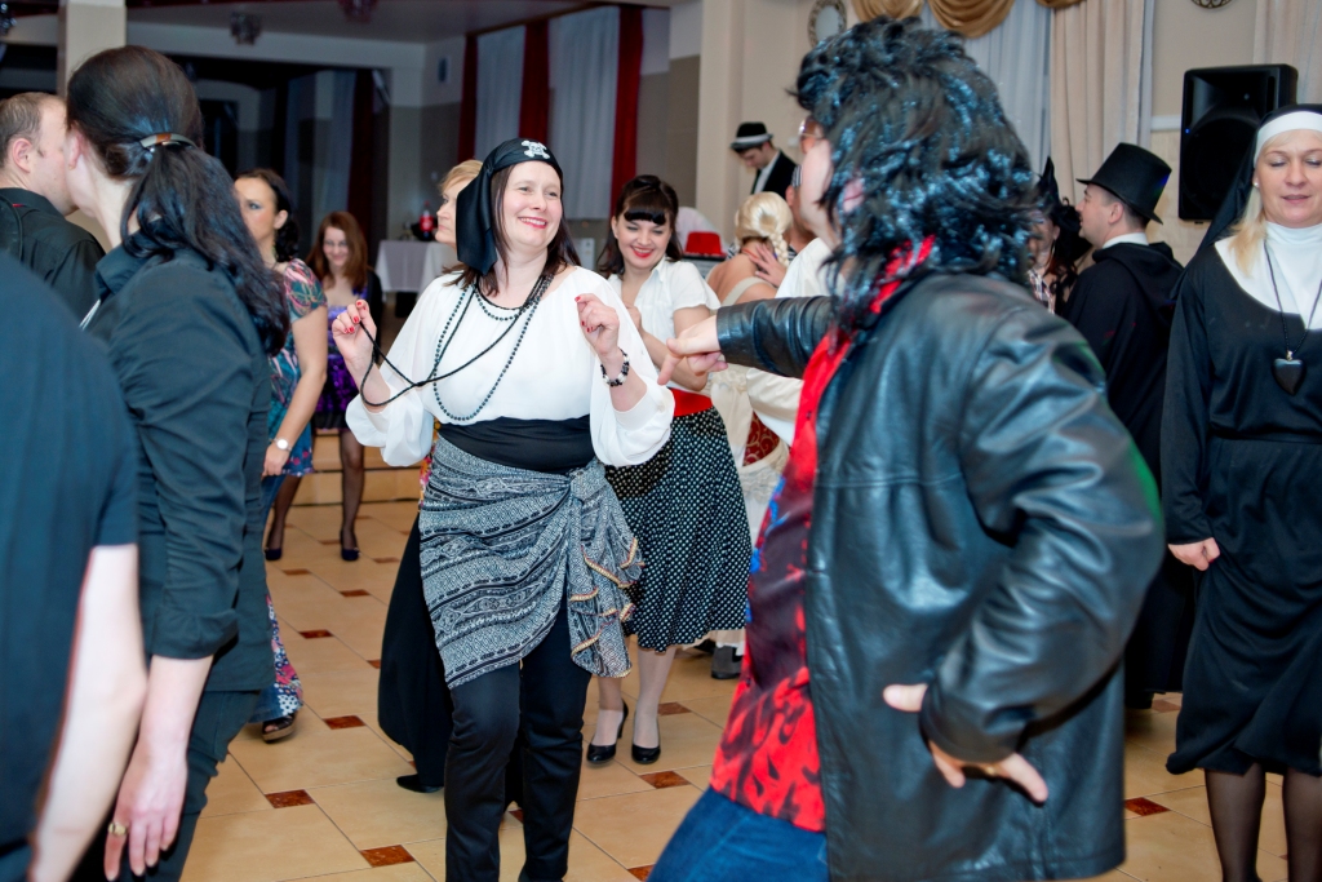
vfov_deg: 37.9
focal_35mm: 35
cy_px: 441
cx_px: 661
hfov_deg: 54.4
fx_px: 1285
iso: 320
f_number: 2.8
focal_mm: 35
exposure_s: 1/320
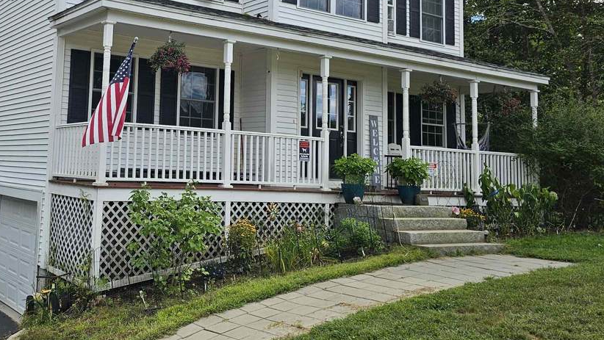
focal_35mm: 39
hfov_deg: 49.4
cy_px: 95
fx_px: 625
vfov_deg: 30.1
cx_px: 146
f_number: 1.7
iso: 10
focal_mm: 6.3
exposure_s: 1/462
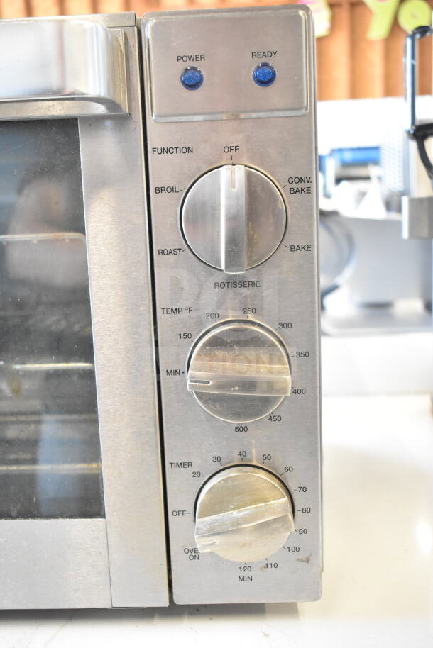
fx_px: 676
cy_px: 324
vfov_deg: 51.3
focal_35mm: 38
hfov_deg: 35.5
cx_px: 216
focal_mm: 25
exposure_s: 1/40
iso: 2200
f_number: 4
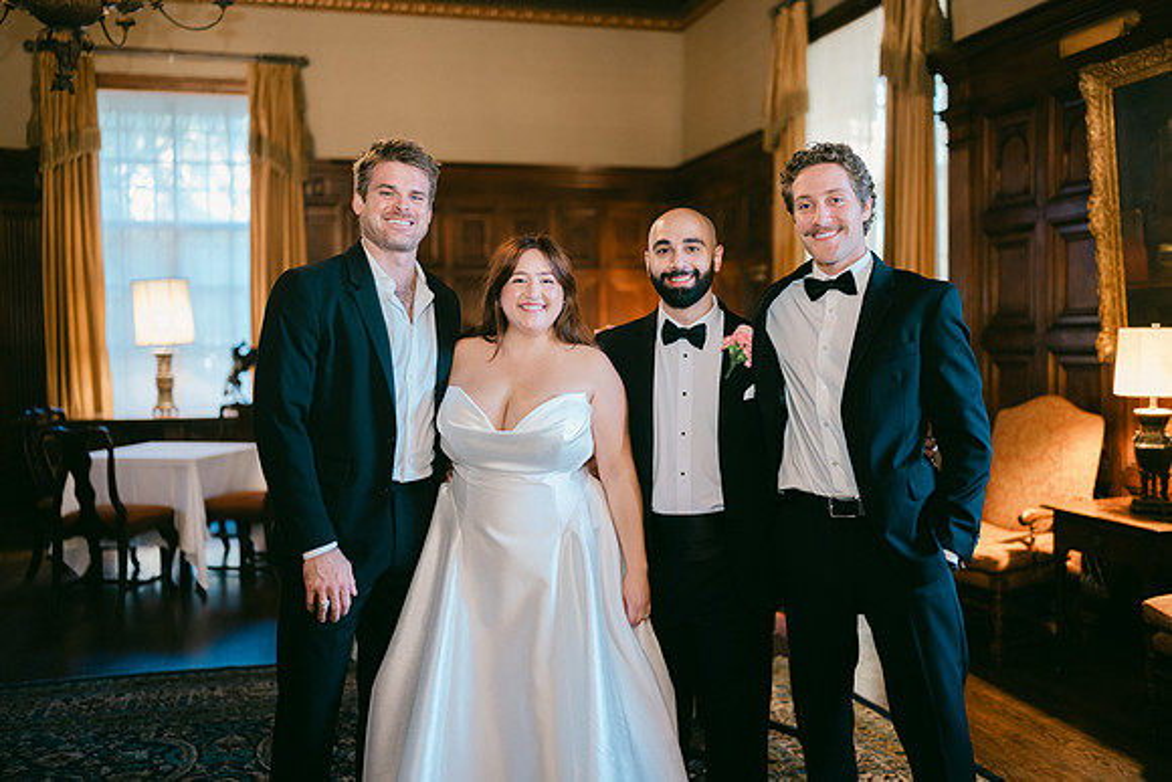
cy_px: 391
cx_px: 586
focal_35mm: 35
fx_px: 1140
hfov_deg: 54.4
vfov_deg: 37.9
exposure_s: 1/125
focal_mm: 35
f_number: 1.2
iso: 640
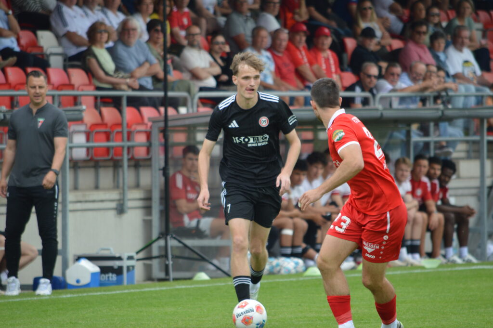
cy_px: 164
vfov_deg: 3.1
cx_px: 246
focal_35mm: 450
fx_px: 6157
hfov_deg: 4.6
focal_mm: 300
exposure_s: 1/640
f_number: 5.6
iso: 400
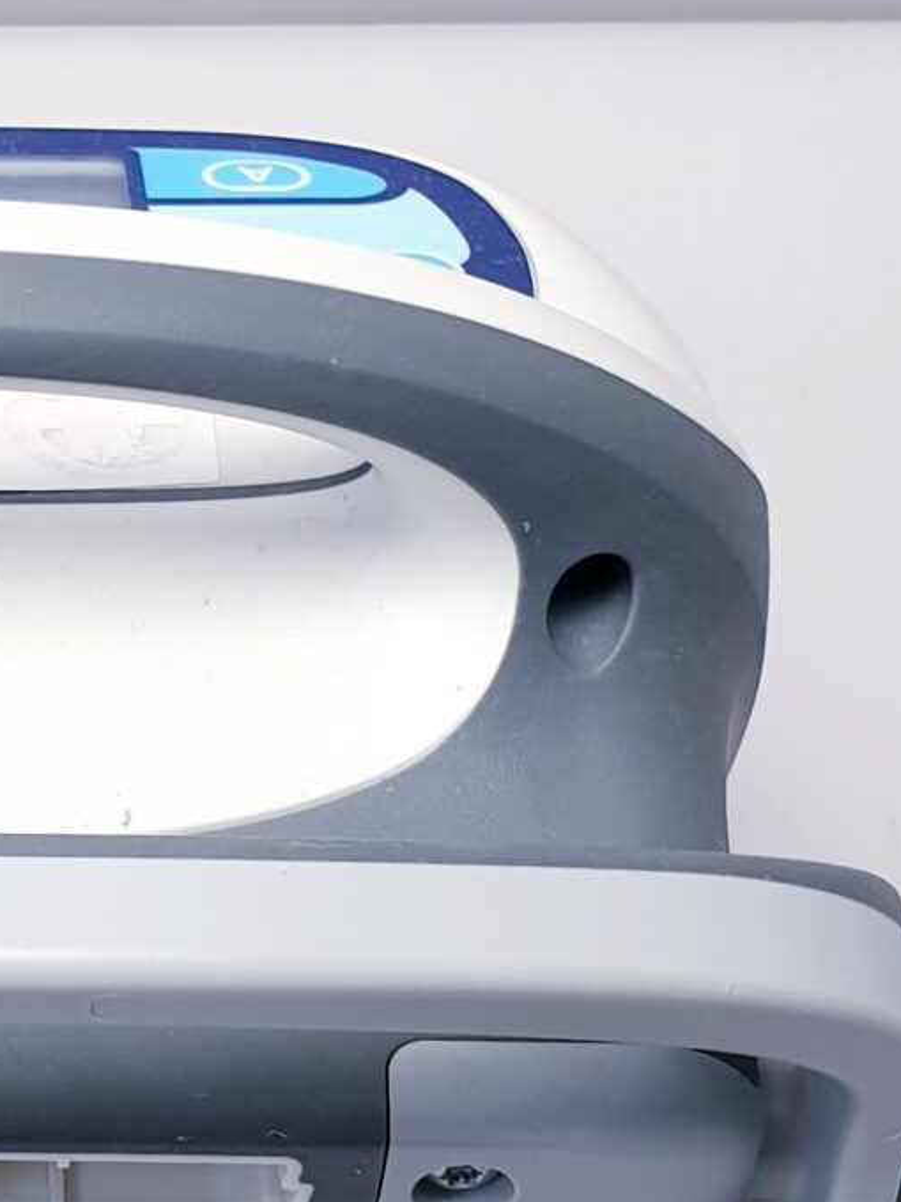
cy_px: 627
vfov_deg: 20.0
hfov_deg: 14.7
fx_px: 3402
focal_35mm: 98
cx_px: -124
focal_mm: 4.3
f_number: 2.4
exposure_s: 1/50
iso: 50
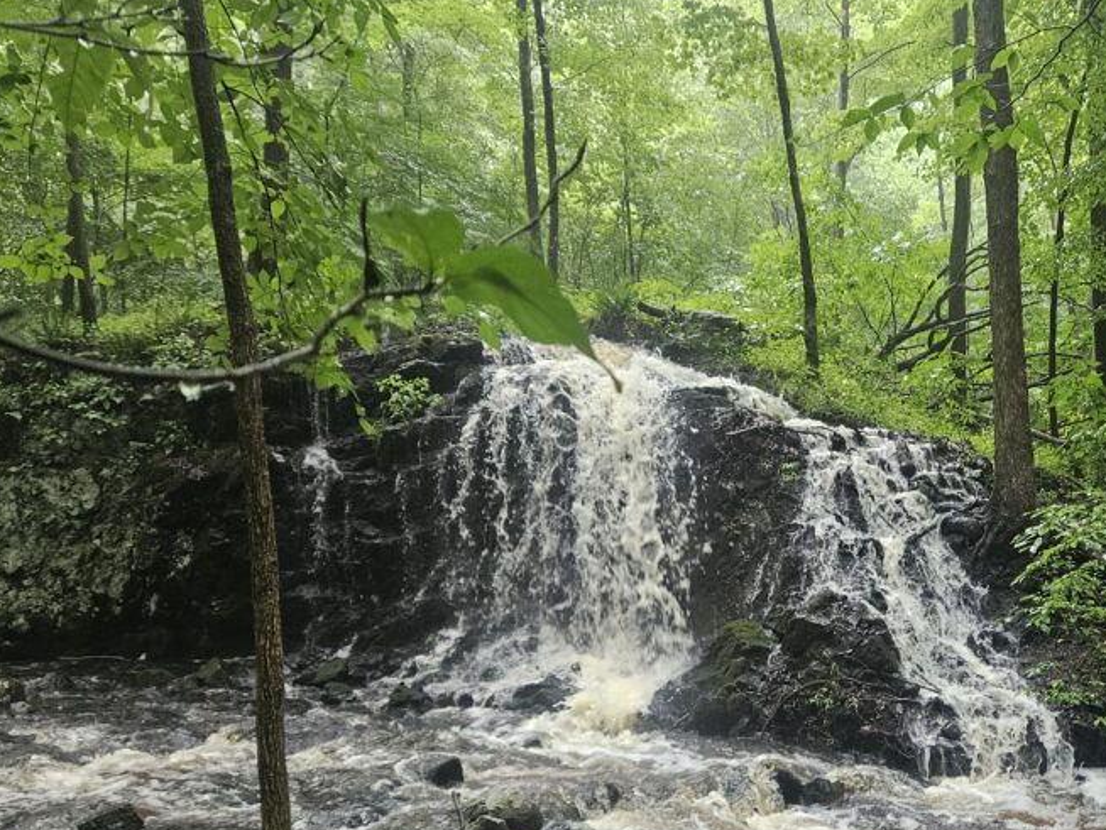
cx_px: 724
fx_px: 1151
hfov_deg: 50.5
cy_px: 500
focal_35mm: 36
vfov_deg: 39.5
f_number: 1.8
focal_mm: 5.4
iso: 640
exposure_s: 1/120
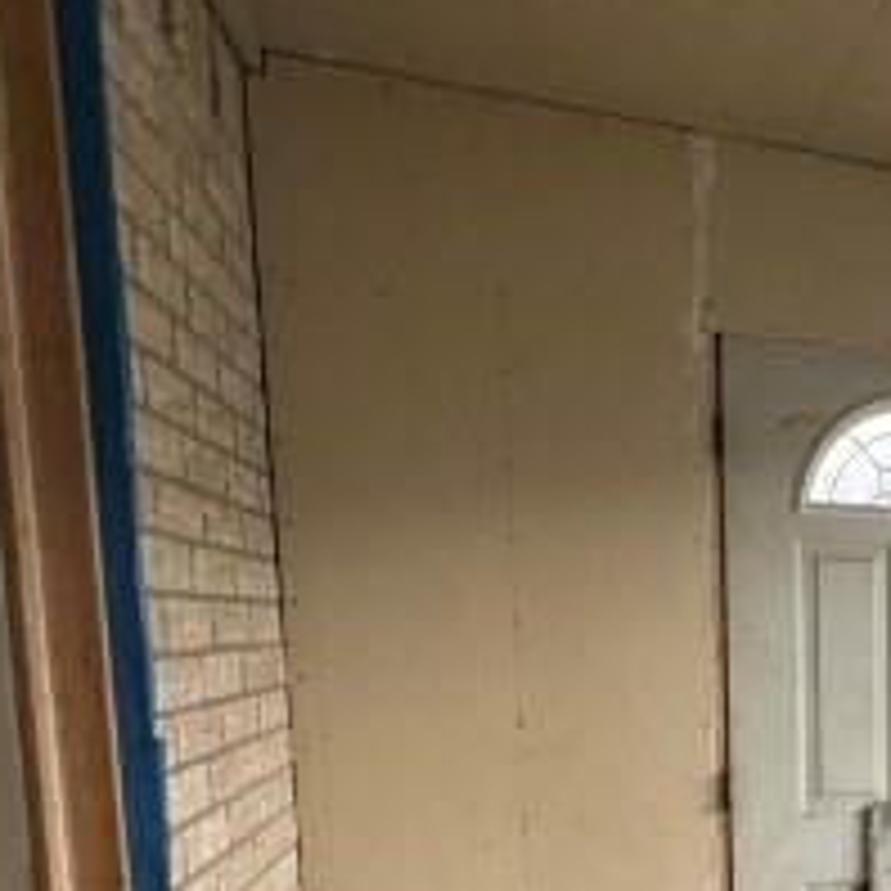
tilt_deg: -7.8
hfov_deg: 33.4
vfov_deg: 39.5
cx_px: 1089
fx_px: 1165
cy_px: 765
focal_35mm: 40
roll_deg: -1.8
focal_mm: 2.22
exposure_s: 1/99
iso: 50
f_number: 2.2
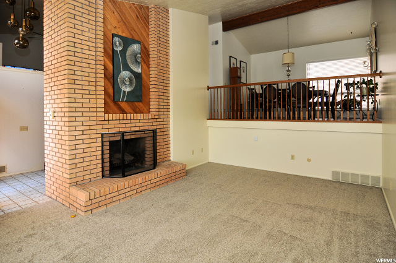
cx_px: 198
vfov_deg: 67.2
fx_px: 198
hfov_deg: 90.1
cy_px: 132
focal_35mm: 18
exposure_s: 1/60
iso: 200
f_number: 4
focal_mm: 12
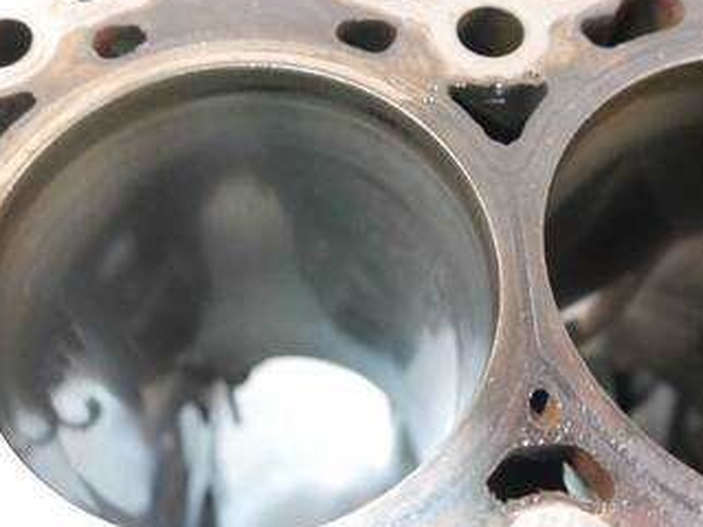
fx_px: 914
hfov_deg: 42.1
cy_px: 226
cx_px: 332
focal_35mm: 45
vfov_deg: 32.1
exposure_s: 1/60
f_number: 3.5
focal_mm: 15
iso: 3200
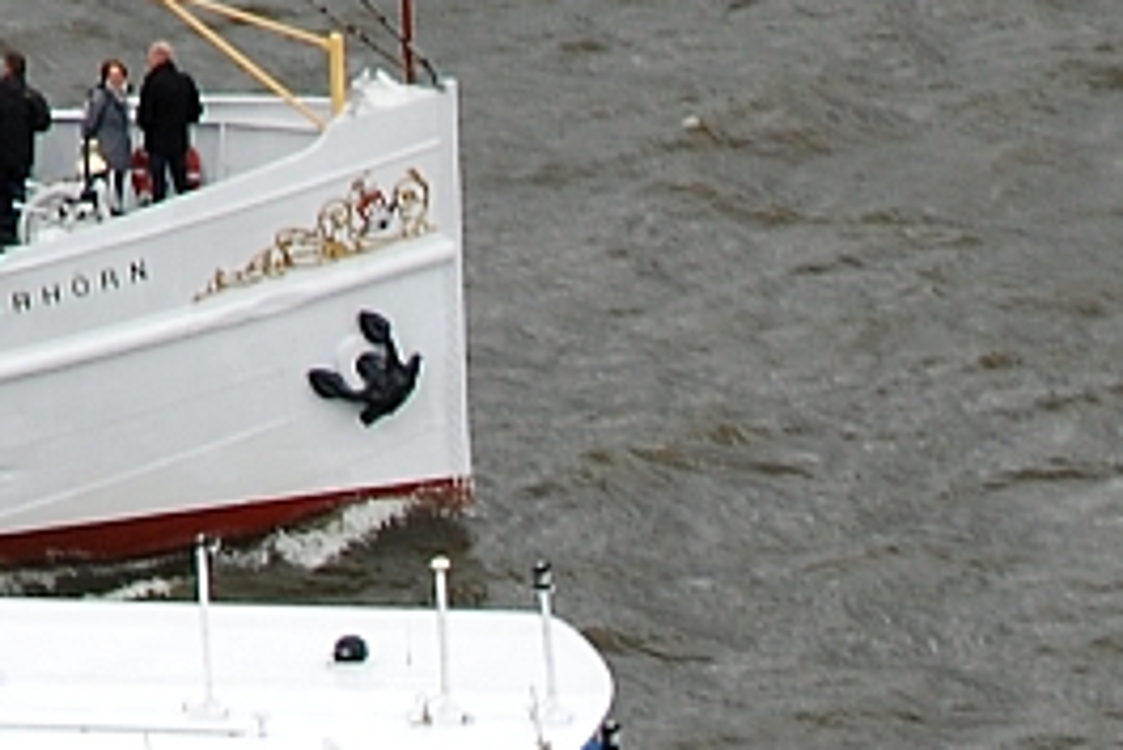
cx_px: 1064
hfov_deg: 2.6
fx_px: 24404
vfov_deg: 1.8
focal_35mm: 782
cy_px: 1066
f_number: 9
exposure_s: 1/160
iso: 200
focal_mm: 135
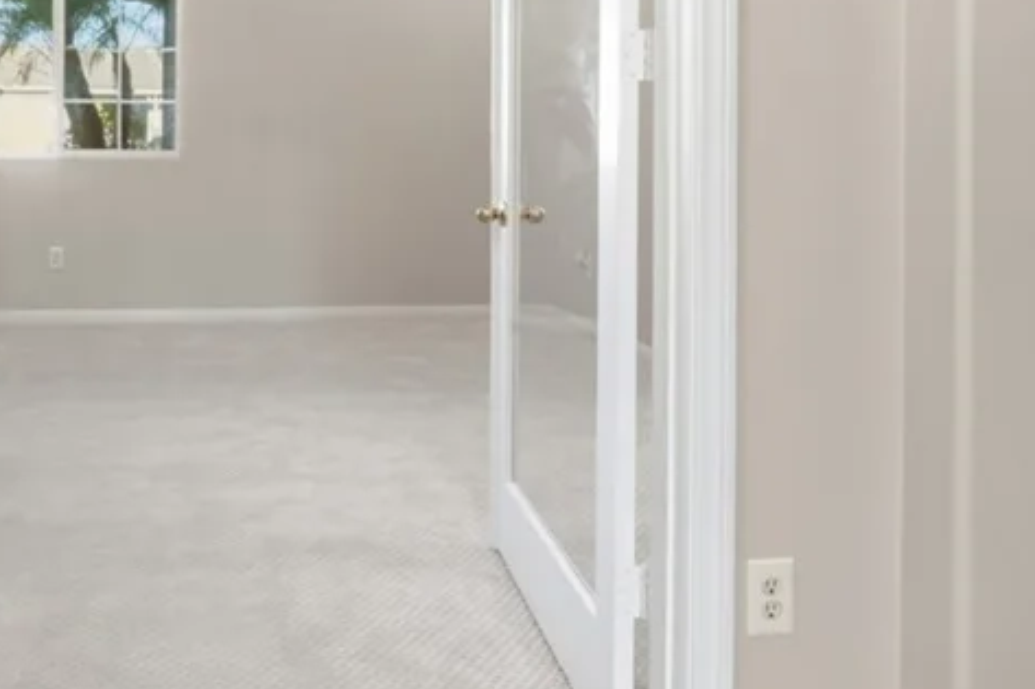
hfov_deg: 54.5
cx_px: 198
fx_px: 920
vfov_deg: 39.8
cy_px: 162
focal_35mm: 32
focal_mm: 12
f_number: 20
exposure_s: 1/2.5
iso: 400
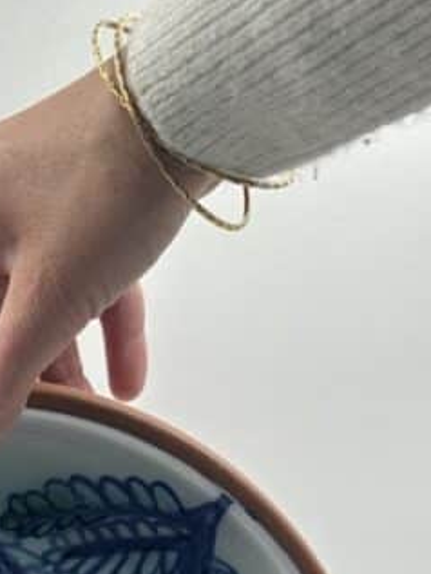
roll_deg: -2.0
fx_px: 2007
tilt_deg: -11.7
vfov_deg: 15.7
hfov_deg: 12.1
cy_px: 690
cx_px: -24
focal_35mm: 121
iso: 64
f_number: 1.78
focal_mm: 6.86
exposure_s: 1/182
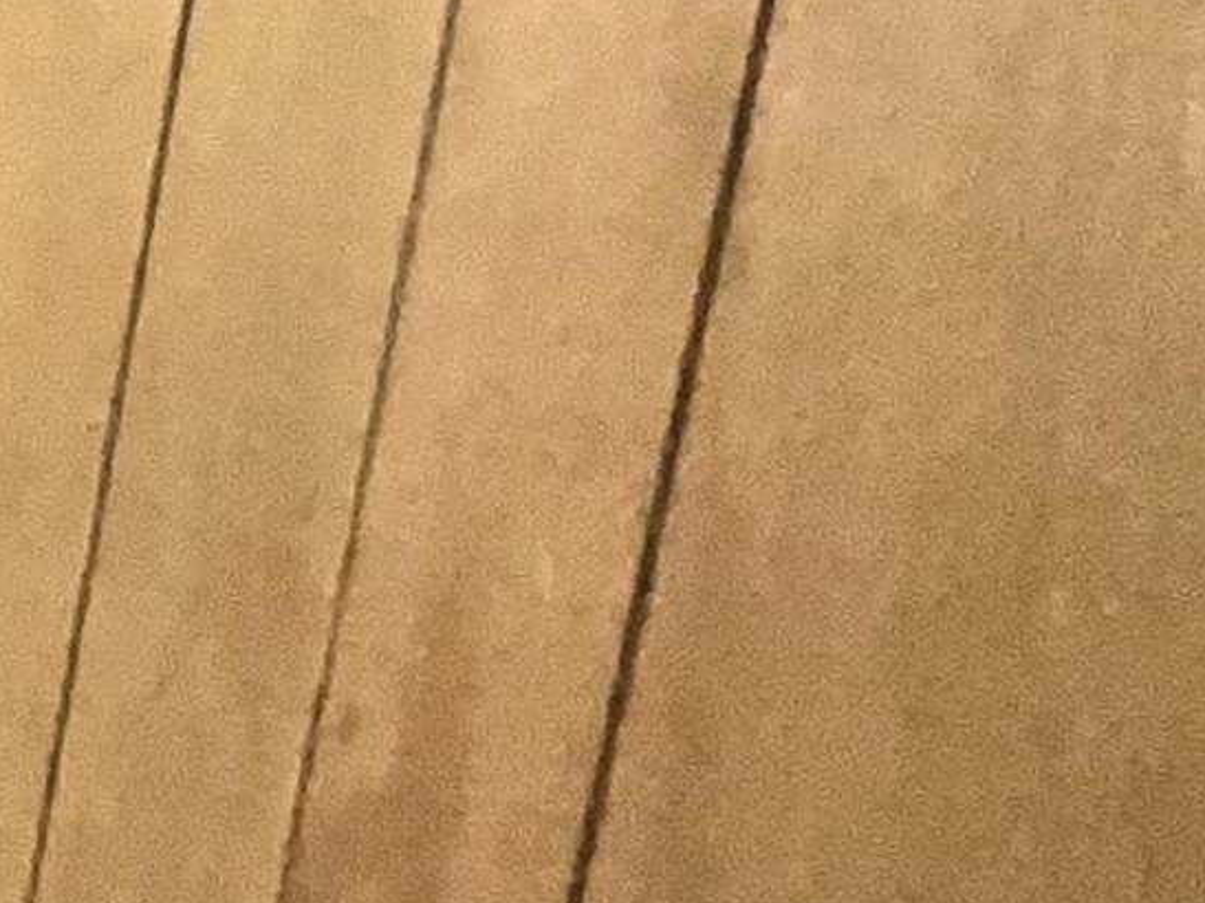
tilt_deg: -11.9
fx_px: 2541
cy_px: -93
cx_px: -1961
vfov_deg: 19.3
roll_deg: -0.4
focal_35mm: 73
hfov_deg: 13.6
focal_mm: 1.57
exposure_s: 1/16
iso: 640
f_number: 1.8
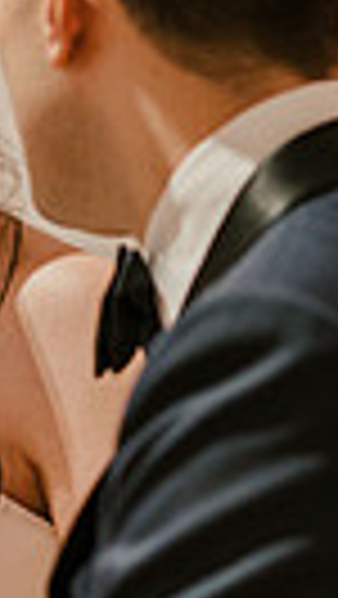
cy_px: 558
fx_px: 5932
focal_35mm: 373
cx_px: -268
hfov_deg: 3.2
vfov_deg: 5.8
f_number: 2
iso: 800
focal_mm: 105
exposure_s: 1/200
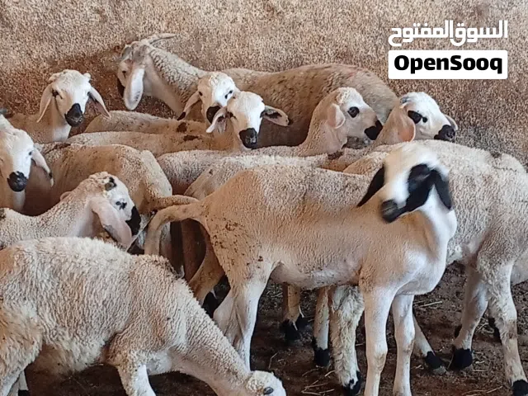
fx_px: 1251
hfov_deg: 23.8
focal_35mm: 82
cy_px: 198
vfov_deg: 18.0
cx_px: 264
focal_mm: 3.98
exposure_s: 1/25
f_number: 1.8
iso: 596
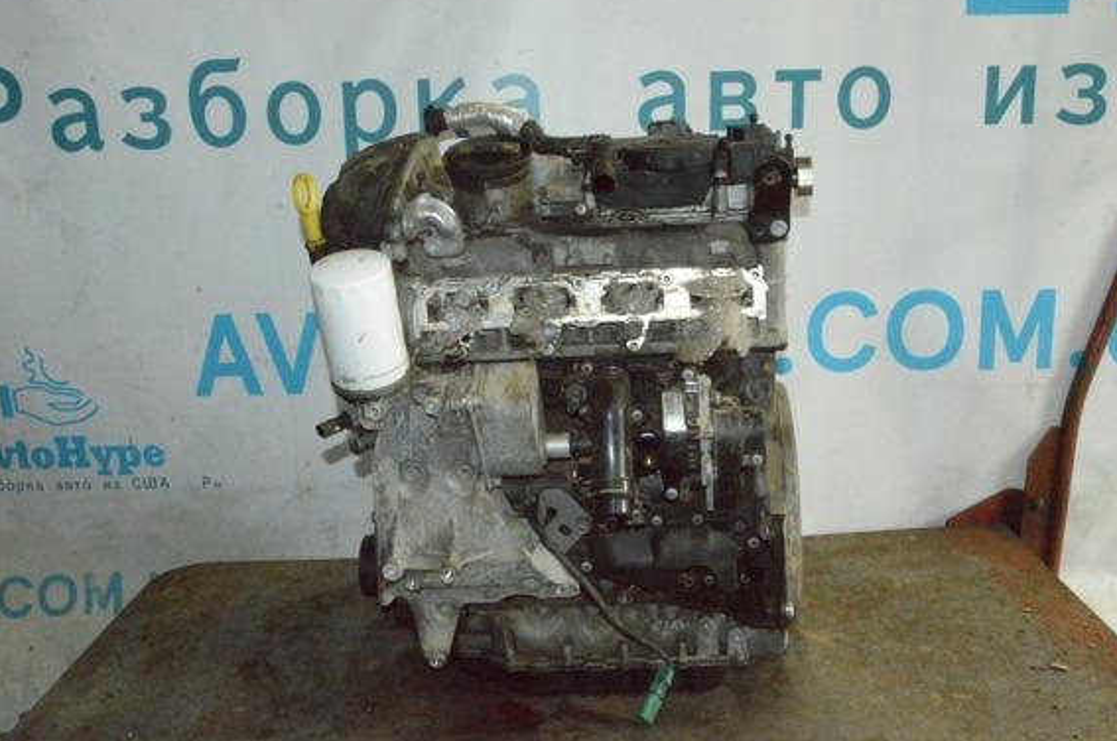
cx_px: 565
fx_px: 1102
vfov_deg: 37.2
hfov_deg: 53.8
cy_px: 358
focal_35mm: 36
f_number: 25
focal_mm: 21
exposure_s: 1/50
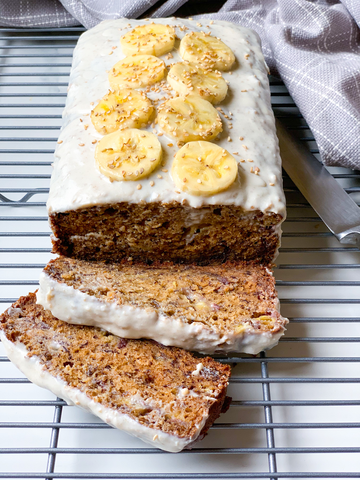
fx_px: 721
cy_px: 240
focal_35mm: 52
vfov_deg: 36.8
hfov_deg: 28.0
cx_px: 180
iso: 50
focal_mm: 6
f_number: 2.4
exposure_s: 1/120
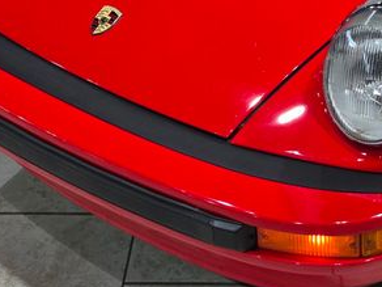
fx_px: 1666
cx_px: 298
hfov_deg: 13.0
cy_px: 20
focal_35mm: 151
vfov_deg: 9.8
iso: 125
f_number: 2.4
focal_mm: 7.9
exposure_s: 1/120
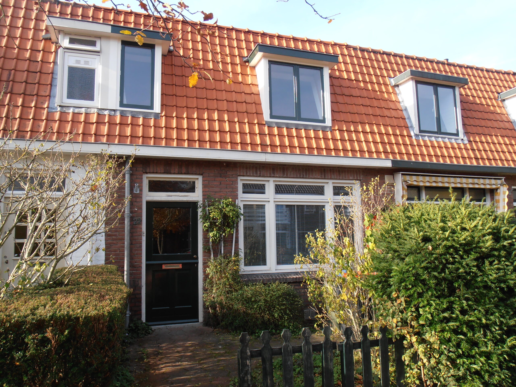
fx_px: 447
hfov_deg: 60.0
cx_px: 258
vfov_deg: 46.8
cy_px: 194
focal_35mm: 30
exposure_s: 1/250
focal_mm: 5.25
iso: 80
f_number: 3.5
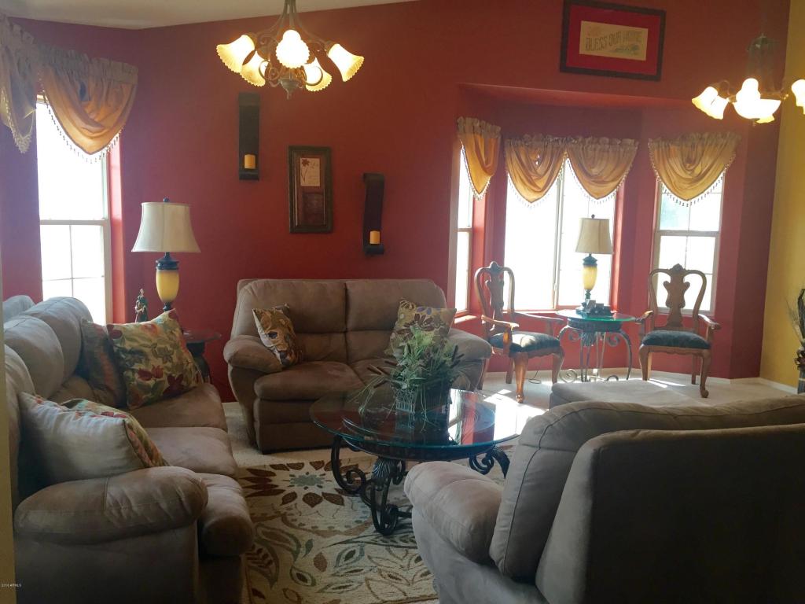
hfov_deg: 61.7
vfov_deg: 48.2
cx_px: 402
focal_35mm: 29
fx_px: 674
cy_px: 302
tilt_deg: -7.3
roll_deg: -2.9
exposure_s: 1/30
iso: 32
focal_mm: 4.15
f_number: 2.2
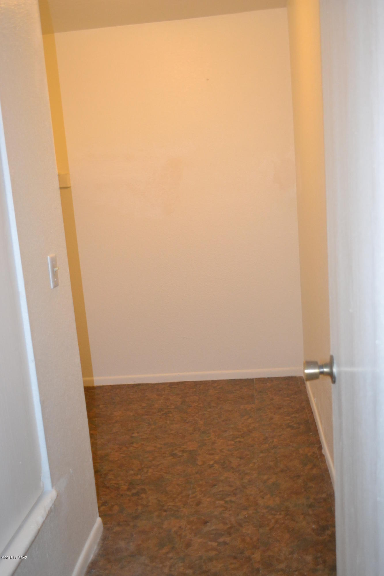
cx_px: 192
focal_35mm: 36
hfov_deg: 36.9
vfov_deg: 53.1
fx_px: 576
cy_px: 288
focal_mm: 24
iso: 2000
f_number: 4
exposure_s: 1/60
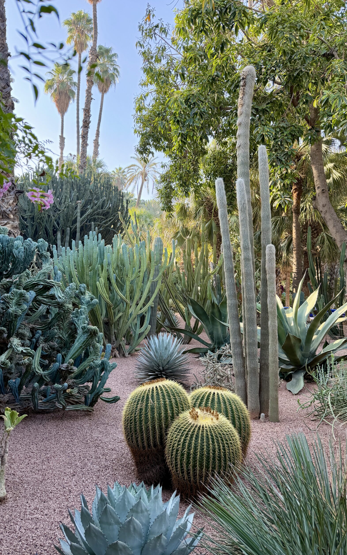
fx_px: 393
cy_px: 281
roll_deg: +0.7
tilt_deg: +1.1
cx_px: 141
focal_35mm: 26
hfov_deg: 47.4
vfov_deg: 70.4
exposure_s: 1/283
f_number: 1.78
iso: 80
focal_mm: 6.76
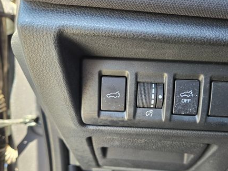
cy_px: 97
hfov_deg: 53.6
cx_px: 136
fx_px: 224
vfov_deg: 41.7
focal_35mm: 34
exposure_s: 1/120
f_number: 1.8
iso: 200
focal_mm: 5.4
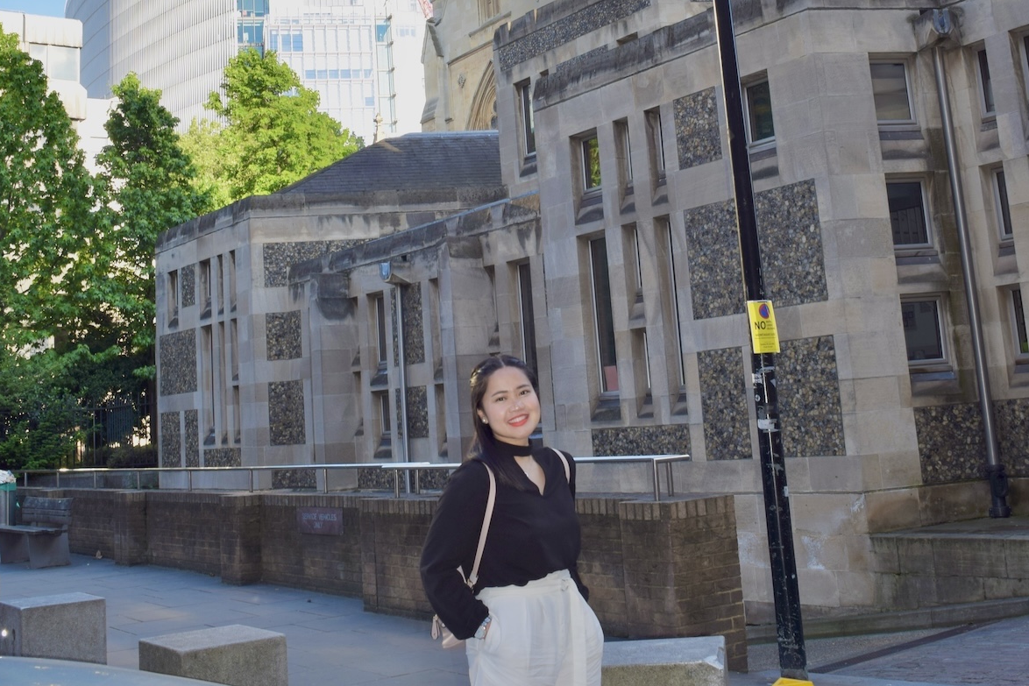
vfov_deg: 28.6
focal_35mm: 46
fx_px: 1315
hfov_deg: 42.7
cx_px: 506
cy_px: 129
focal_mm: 20
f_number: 6.3
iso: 100
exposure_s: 1/160
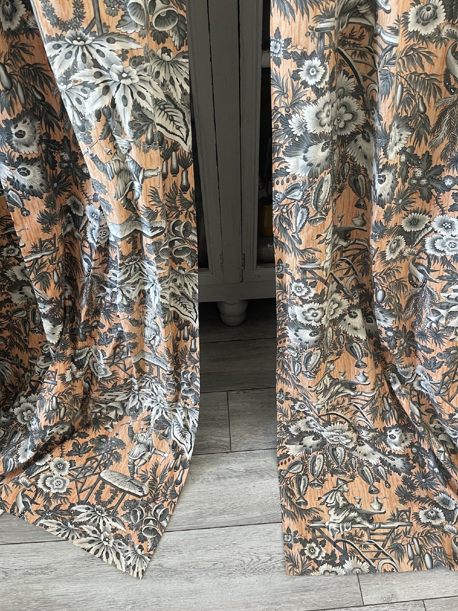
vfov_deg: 69.4
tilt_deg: -50.1
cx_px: 229
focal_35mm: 25
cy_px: 306
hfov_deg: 54.9
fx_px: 441
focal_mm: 5.1
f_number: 1.6
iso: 320
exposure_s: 1/60
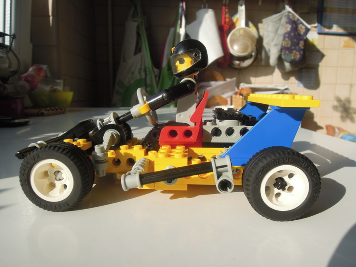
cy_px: 134
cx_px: 178
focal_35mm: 24
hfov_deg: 71.6
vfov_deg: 56.8
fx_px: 247
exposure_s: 1/1250
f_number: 3.5
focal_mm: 4.3
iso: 160
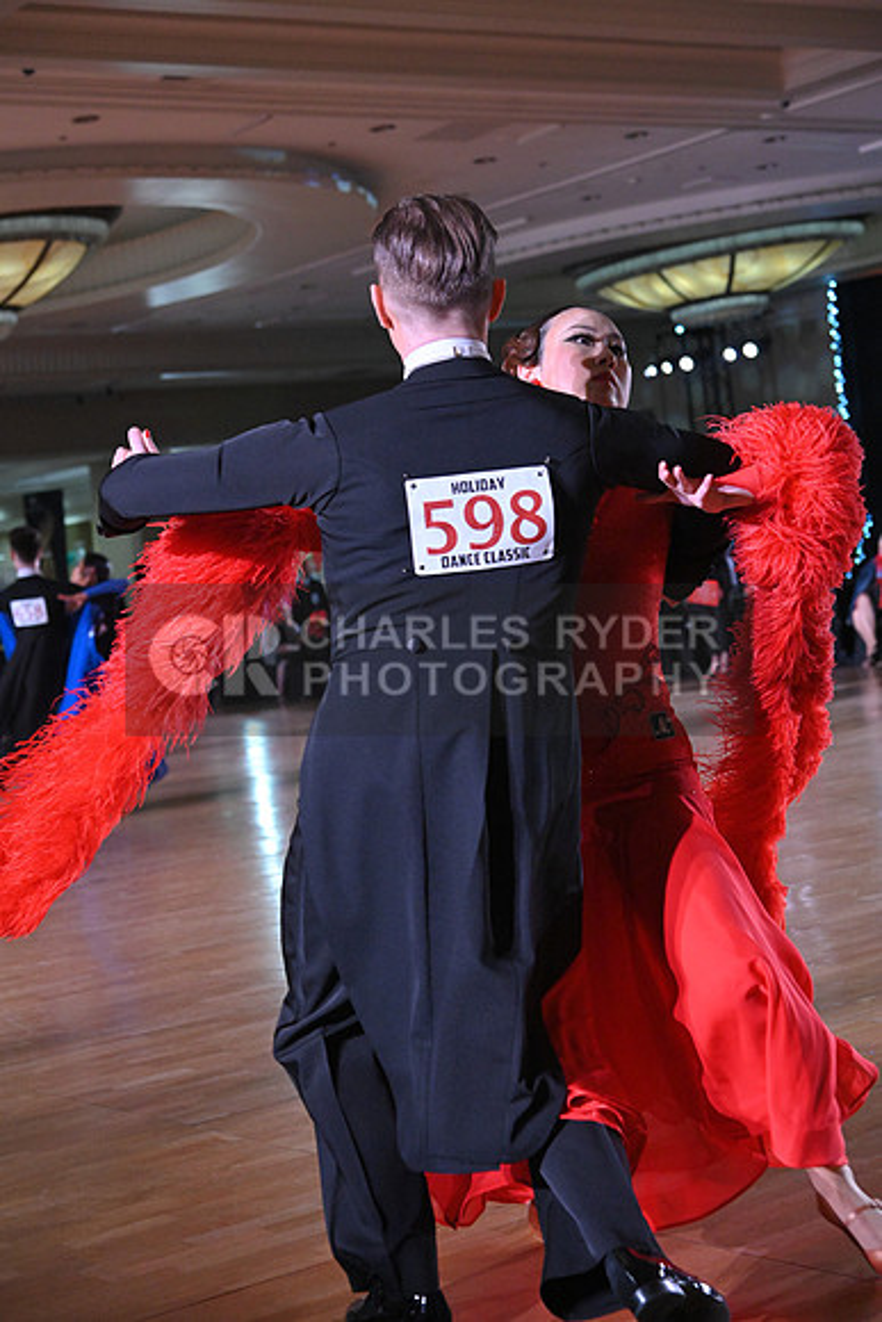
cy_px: 661
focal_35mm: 62
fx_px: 2277
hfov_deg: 21.9
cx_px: 441
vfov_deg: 32.4
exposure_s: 1/400
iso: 4000
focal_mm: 62
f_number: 5
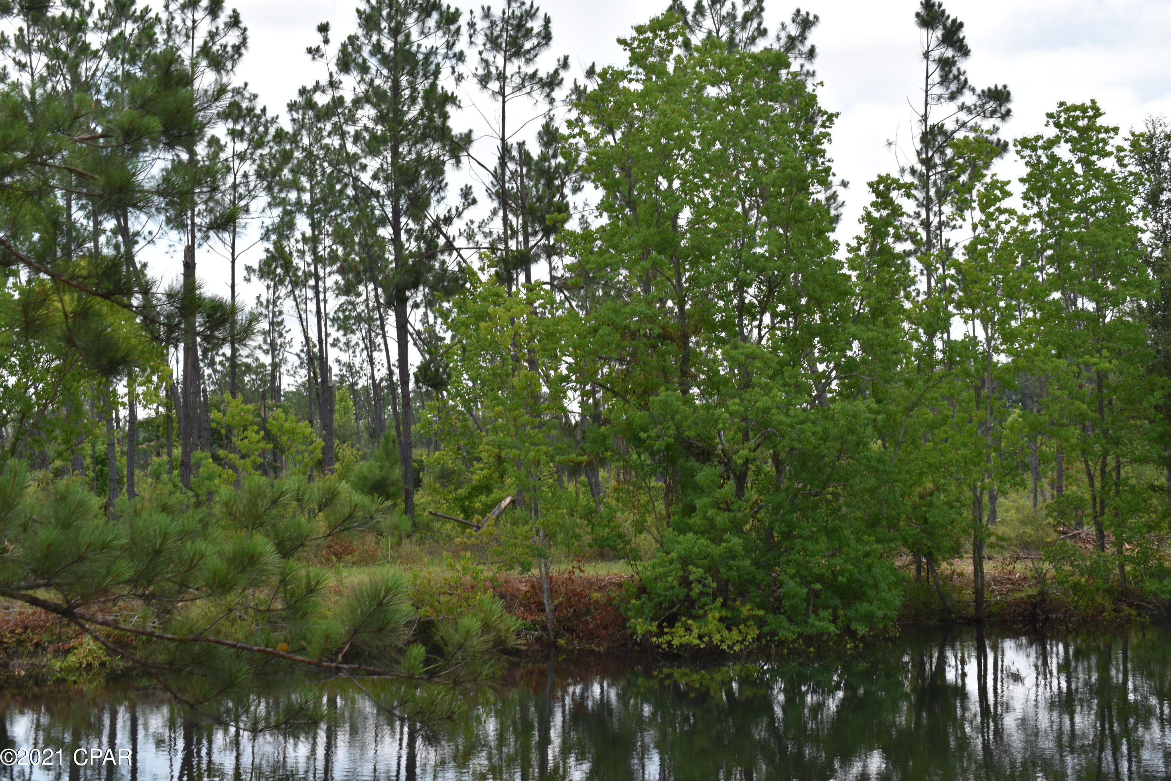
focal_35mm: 48
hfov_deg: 41.5
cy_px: 388
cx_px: 596
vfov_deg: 28.3
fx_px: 1545
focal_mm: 31
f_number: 9
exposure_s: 1/200
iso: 100
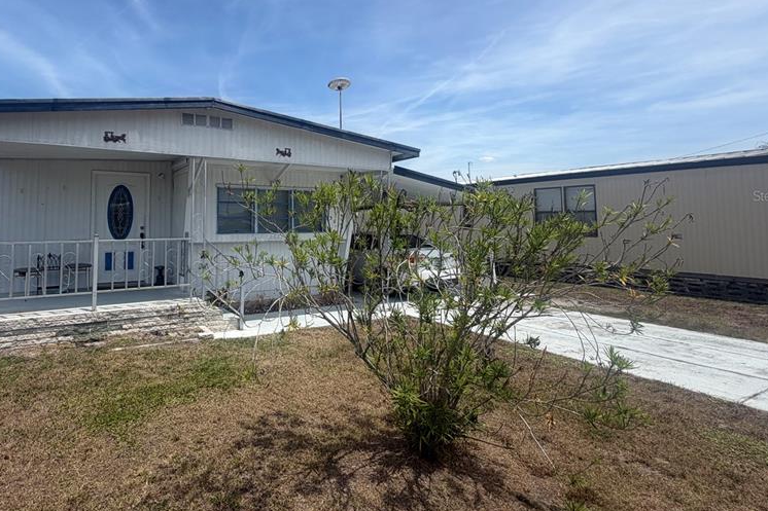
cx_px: 288
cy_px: 195
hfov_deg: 82.4
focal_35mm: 20
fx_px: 427
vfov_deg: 61.2
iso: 20
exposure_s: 1/928
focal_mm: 2.22
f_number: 2.2
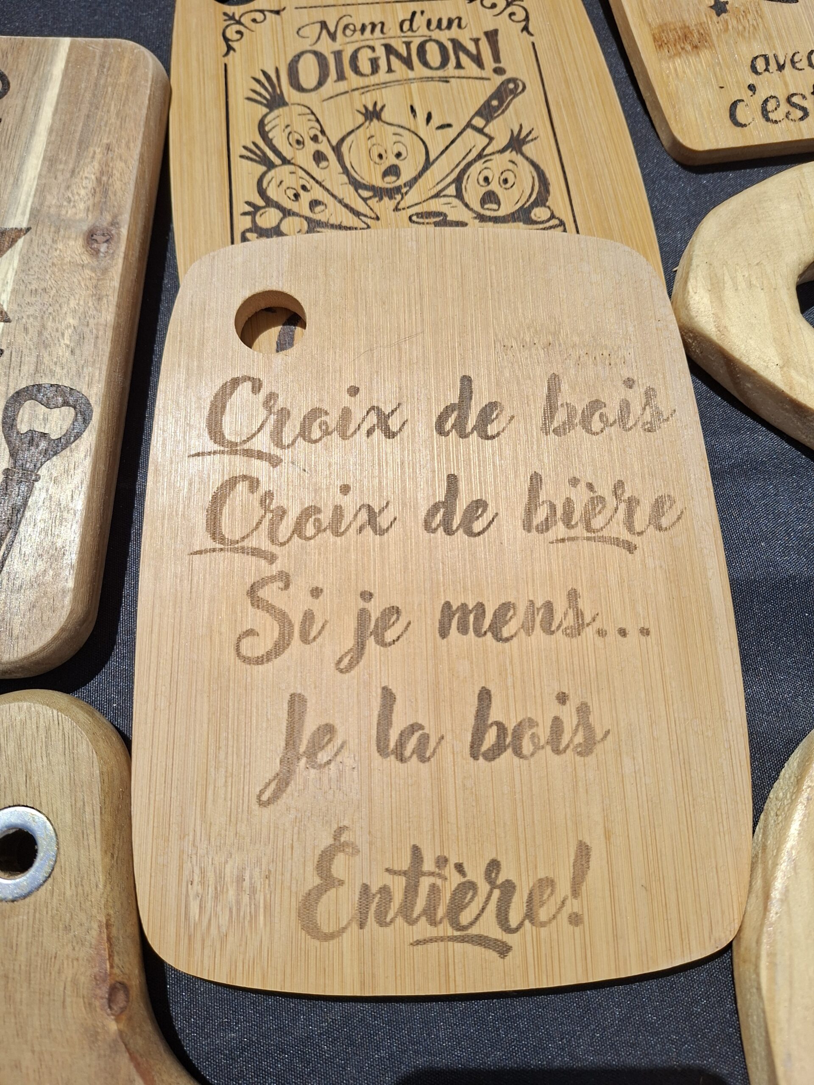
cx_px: 407
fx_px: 721
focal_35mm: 23
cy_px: 542
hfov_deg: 58.9
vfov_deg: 73.9
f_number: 1.8
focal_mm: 5.54
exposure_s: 1/4132
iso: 50
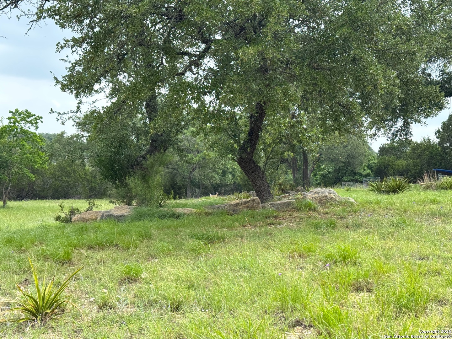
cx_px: 226
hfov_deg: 39.7
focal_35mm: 48
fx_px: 627
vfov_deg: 30.3
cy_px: 170
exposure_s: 1/1458
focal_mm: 6.76
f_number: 1.78
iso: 64
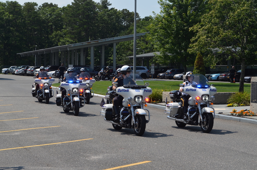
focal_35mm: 82
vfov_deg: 16.5
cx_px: 128
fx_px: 588
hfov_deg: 24.7
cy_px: 85
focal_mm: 55
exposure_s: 1/250
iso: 100
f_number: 8
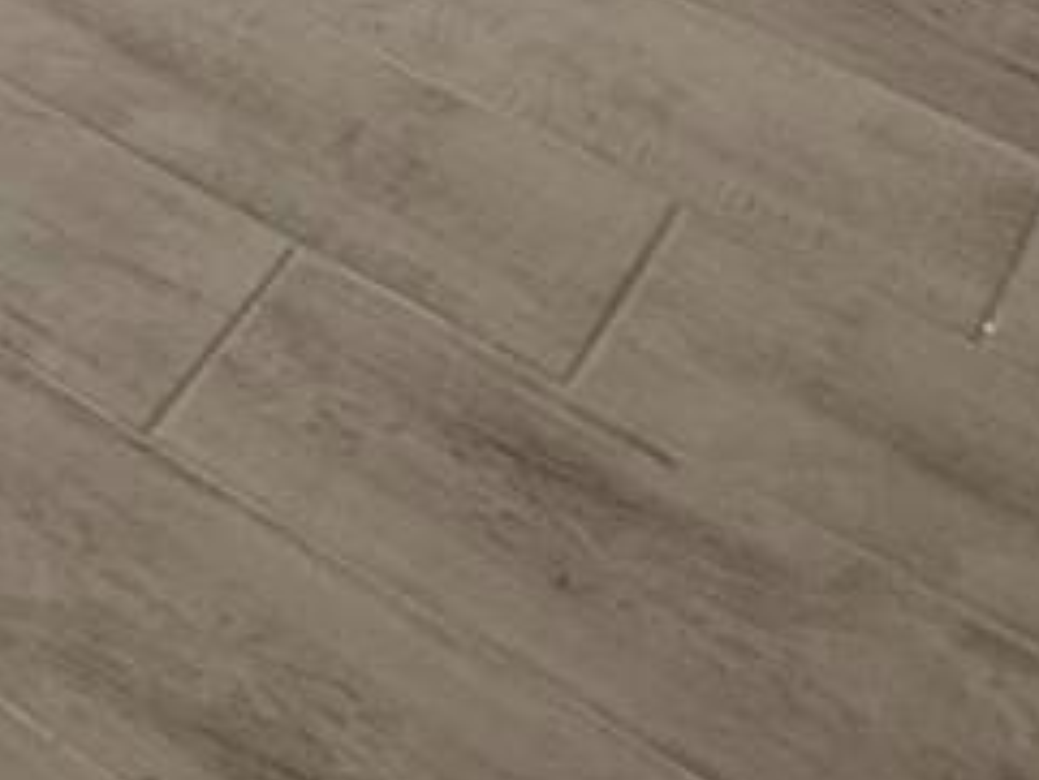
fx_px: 2793
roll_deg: -0.6
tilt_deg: -1.6
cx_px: -73
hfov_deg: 20.2
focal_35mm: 93
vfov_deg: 10.0
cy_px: -1784
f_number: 2.2
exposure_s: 1/120
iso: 80
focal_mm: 2.22
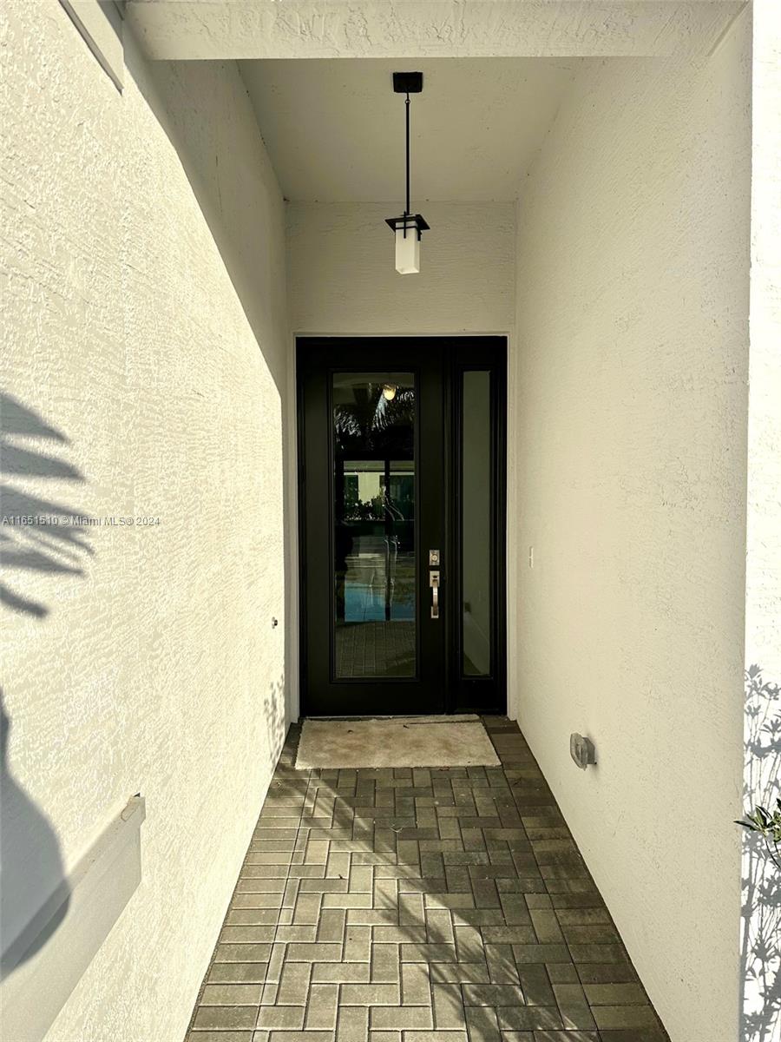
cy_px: 521
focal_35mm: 24
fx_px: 722
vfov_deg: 71.6
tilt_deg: -2.2
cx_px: 390
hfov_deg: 56.8
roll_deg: +0.5
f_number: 1.78
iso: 80
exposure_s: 1/4762
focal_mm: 6.86
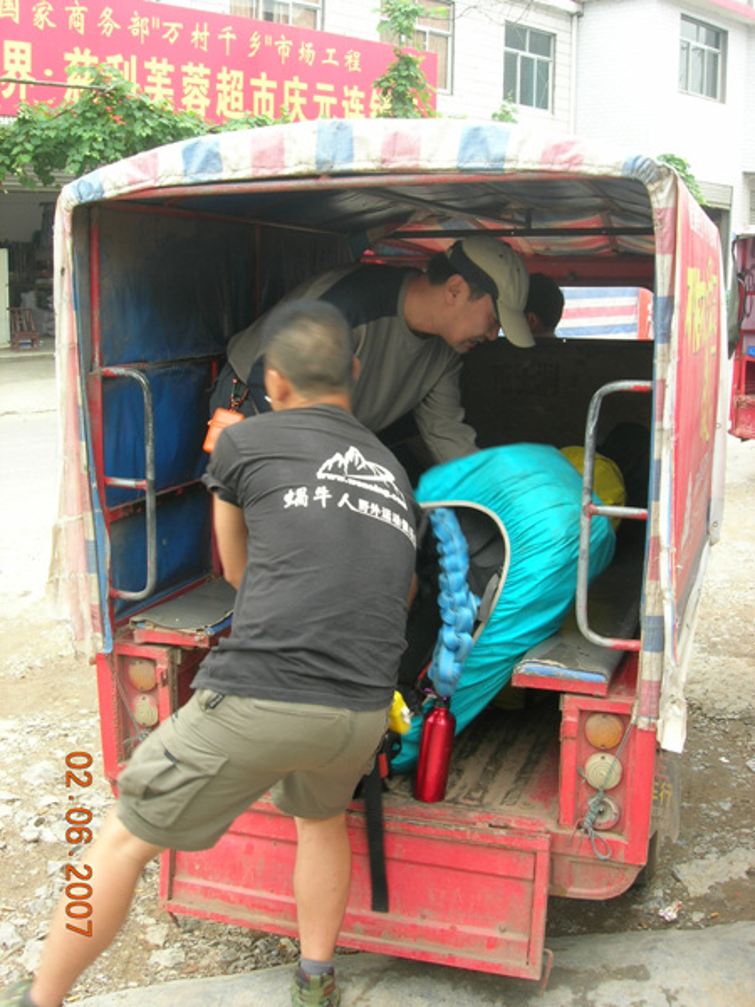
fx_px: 1105
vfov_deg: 49.0
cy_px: 504
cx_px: 378
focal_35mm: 38
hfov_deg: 37.7
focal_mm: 7.8
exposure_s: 1/56.8
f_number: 4.8
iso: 64
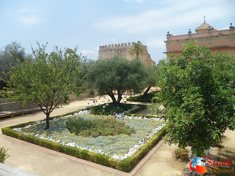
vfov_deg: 53.1
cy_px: 88
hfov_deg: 67.3
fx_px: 177
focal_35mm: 26
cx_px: 118
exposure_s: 1/180
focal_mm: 4.9
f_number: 9.4
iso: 80
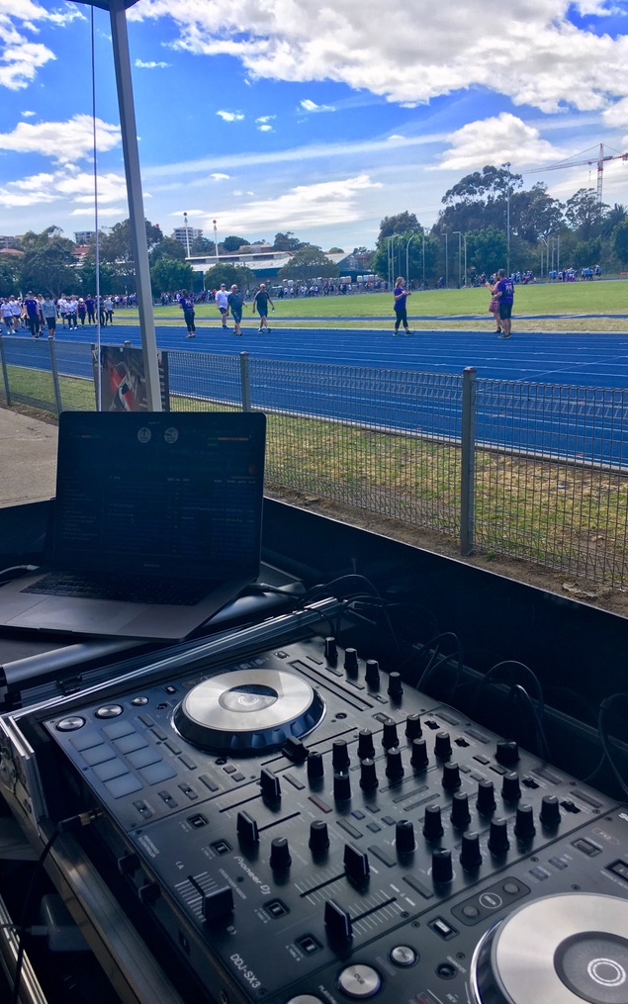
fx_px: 848
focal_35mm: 31
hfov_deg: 40.6
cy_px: 505
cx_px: 298
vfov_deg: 61.2
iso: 25
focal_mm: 4.15
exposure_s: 1/1054
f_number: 2.2
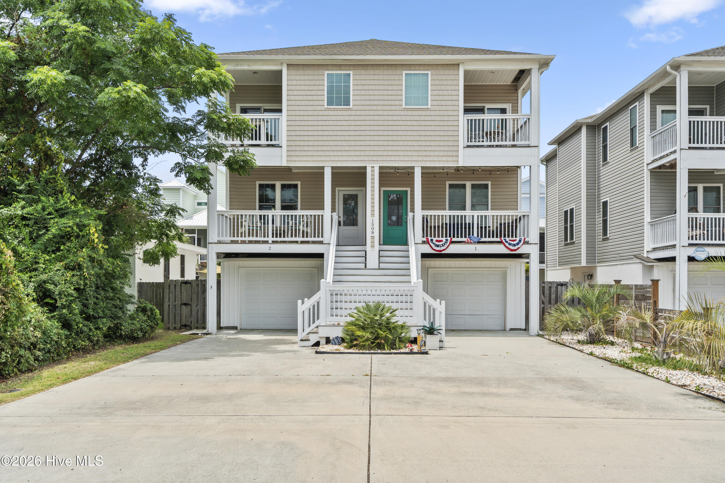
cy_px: 242
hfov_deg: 61.9
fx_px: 604
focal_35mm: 30
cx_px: 362
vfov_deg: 43.6
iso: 160
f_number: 5.6
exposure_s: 1/1600
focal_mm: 30
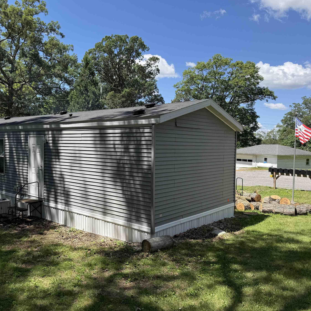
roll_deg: -0.7
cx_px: 131
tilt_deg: -2.2
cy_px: 158
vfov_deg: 55.6
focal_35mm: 29
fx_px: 295
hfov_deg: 55.4
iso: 80
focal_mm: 6.76
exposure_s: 1/2611
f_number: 1.78
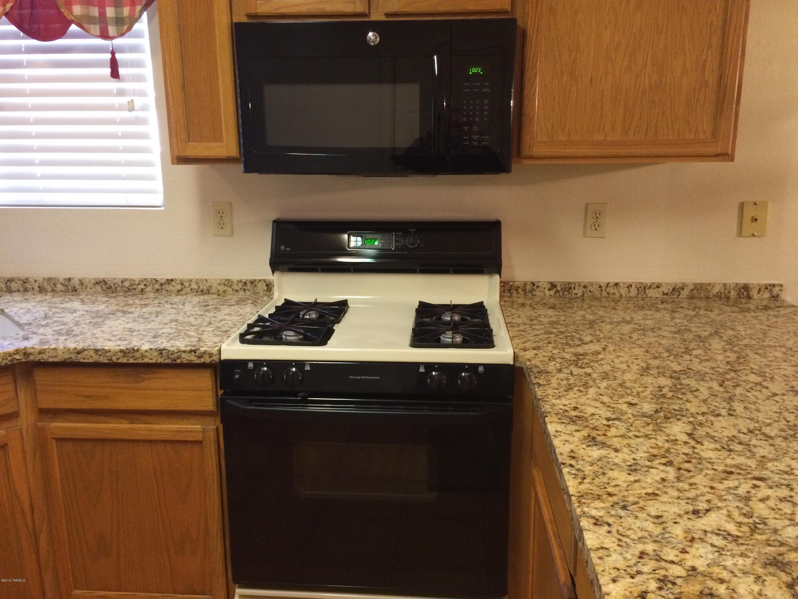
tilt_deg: -13.7
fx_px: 669
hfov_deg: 61.7
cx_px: 399
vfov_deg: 48.2
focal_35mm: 29
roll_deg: +1.5
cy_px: 300
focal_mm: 4.15
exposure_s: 1/30
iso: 250
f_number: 2.2
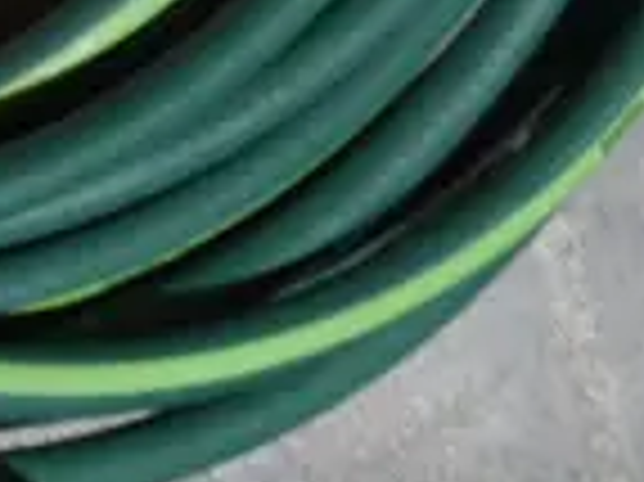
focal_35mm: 258
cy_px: -437
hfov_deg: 7.6
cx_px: -243
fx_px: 4796
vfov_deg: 5.6
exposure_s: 1/60
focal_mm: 18
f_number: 4
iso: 400
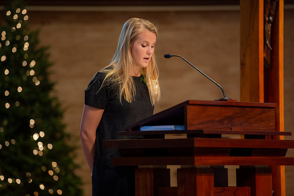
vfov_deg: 7.2
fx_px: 1551
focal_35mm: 190
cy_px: 98
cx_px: 147
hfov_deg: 10.8
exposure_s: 1/100
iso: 1250
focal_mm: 190
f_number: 2.8
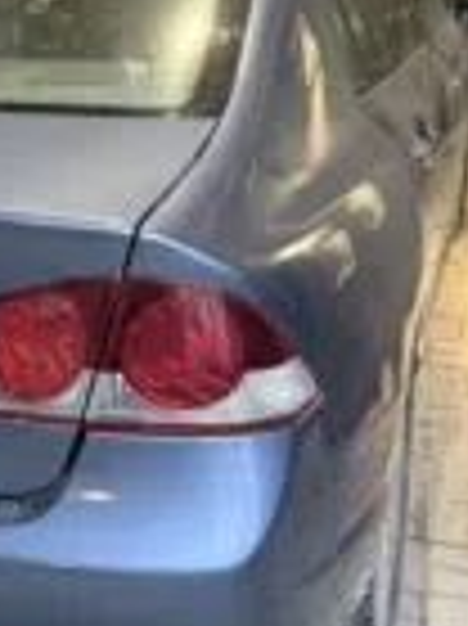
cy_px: 230
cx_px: -140
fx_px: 1246
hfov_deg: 19.6
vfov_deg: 28.1
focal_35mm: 69
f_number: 1.78
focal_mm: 6.76
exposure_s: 1/25
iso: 800
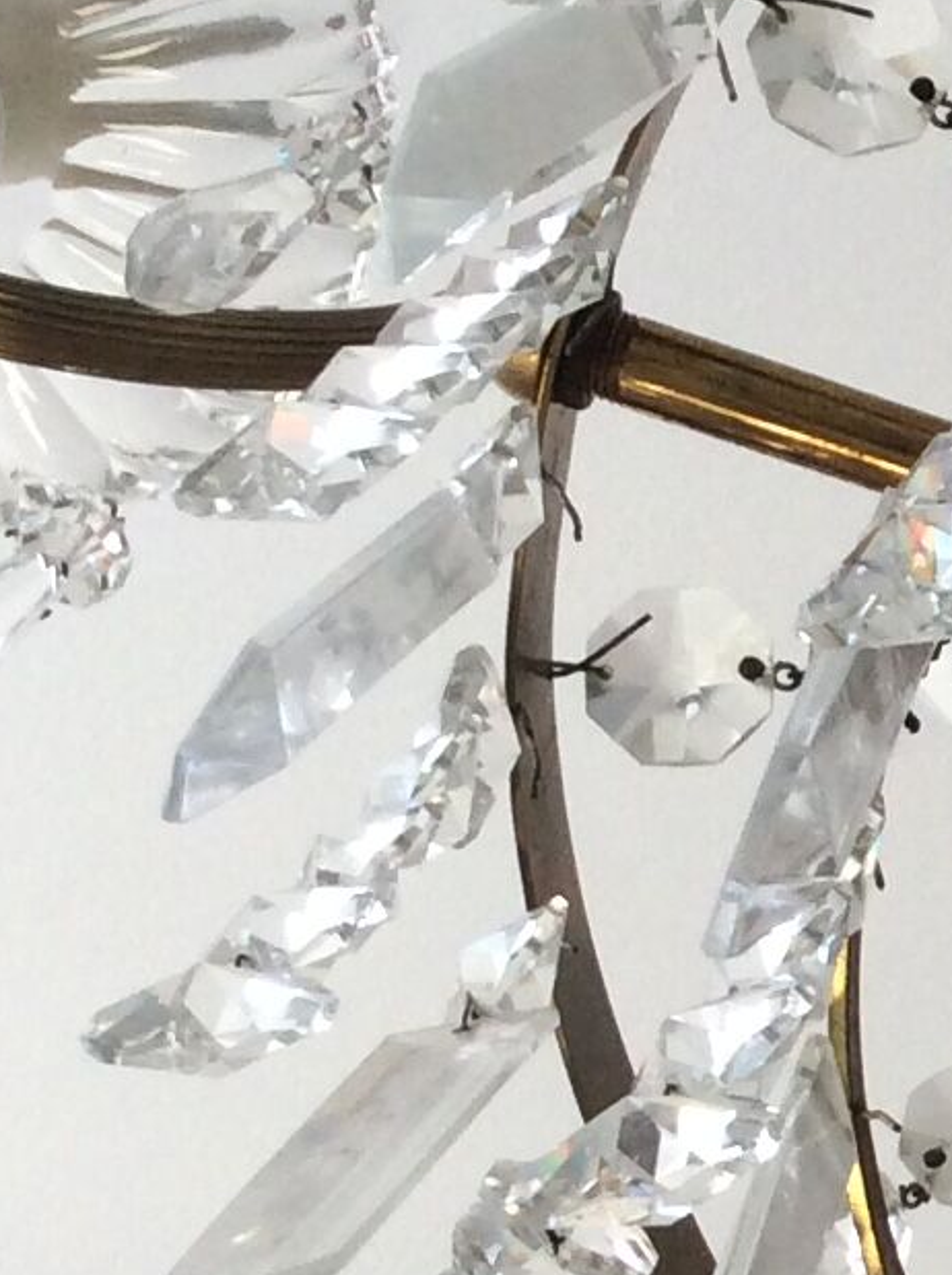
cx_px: 1873
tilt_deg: +69.7
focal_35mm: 134
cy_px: 933
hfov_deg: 10.2
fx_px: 4929
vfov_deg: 14.7
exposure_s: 1/100
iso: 50
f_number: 2.4
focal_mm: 3.3
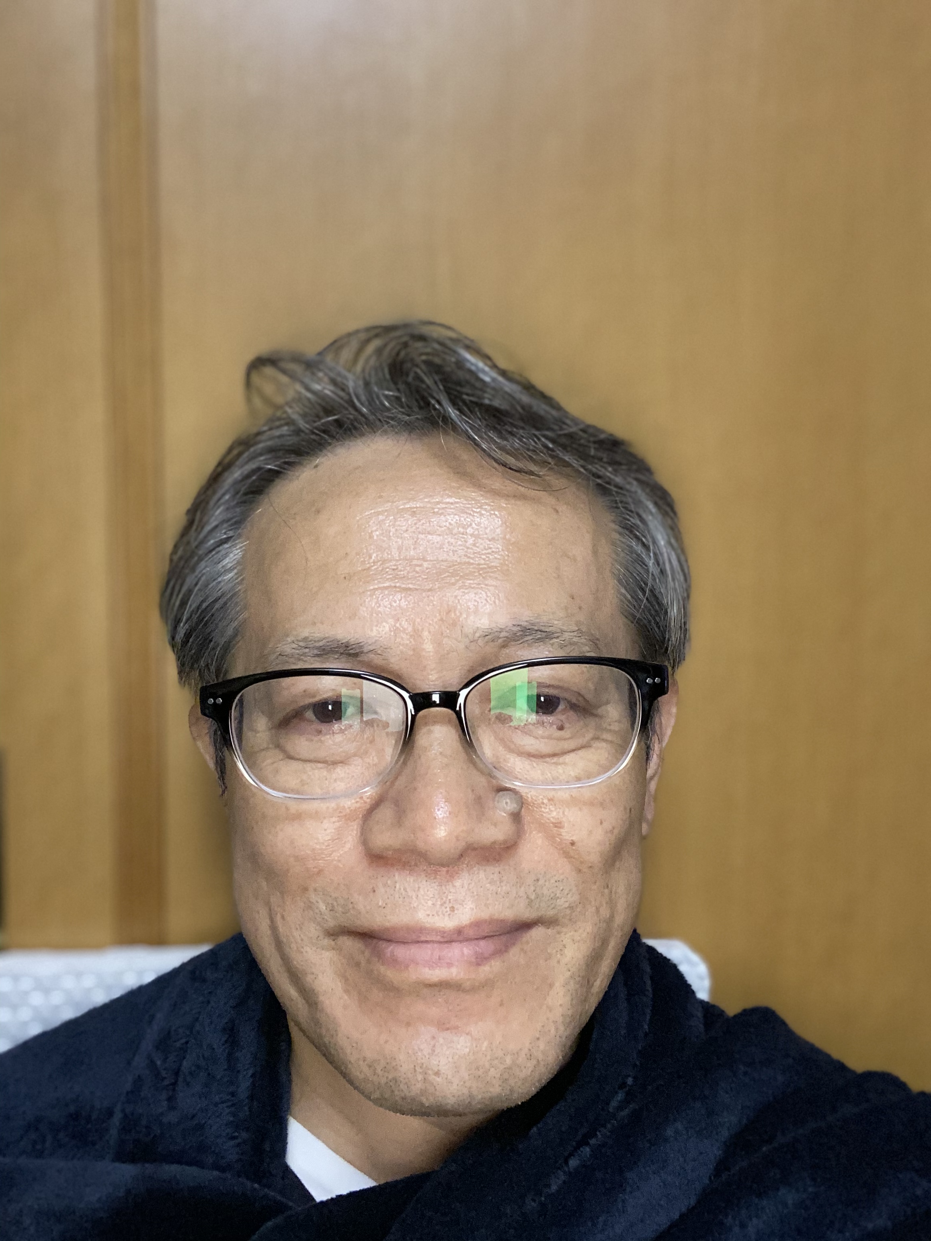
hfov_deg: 46.8
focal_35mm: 30
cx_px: 466
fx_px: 1076
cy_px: 620
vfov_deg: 60.0
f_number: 2.2
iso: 320
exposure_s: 1/25
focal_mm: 2.71
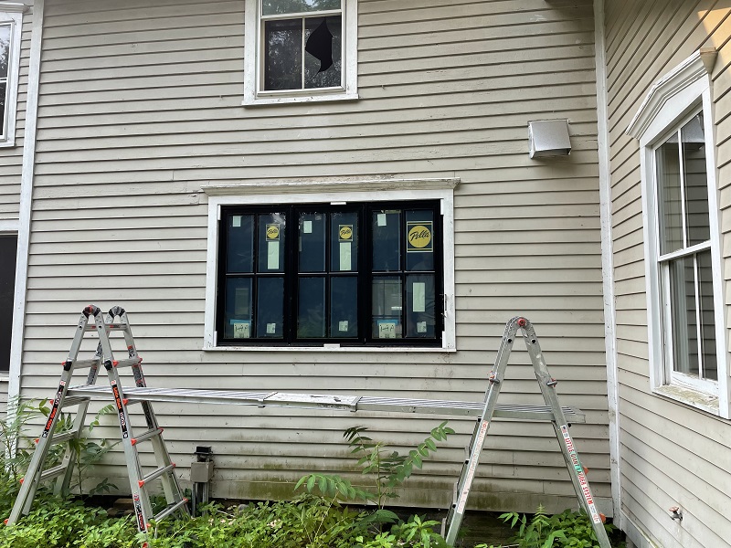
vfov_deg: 53.1
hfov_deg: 67.3
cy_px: 274
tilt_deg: +5.2
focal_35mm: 26
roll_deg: -0.4
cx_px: 366
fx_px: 549
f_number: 1.6
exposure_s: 1/550
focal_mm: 4.2
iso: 32
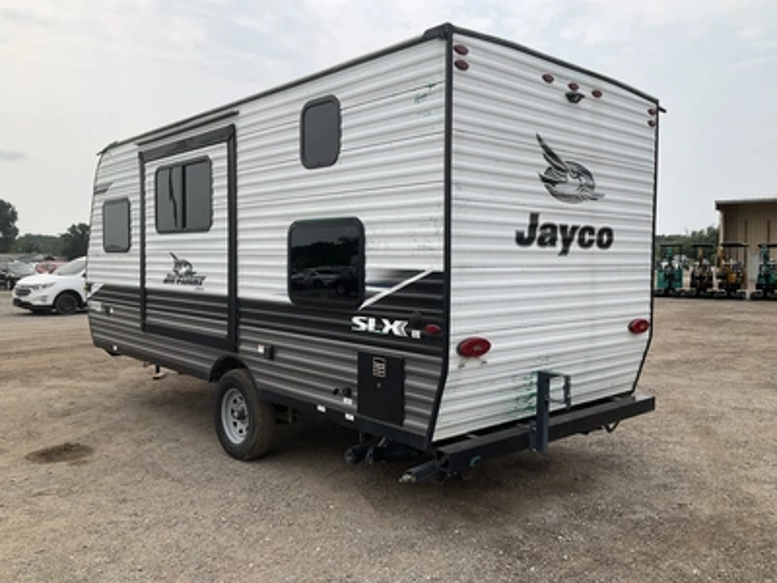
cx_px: 388
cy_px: 292
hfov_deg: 61.7
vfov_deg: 48.2
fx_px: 651
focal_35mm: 29
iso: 25
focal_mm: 3
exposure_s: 1/1984
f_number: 1.8
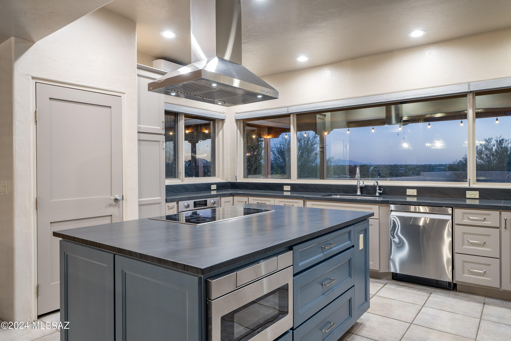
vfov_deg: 53.1
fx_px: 341
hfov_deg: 73.8
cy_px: 170
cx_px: 256
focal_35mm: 24
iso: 100
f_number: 9
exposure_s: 2
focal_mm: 24
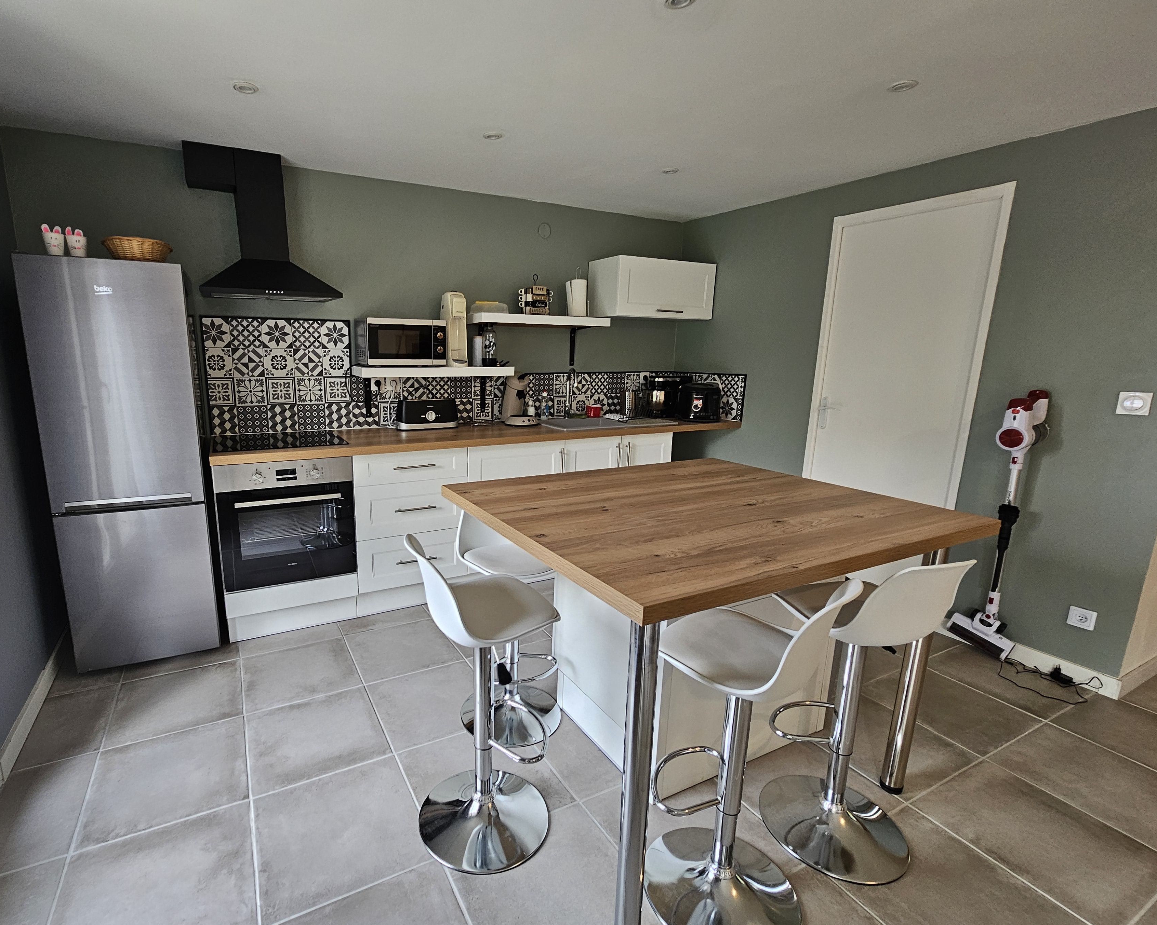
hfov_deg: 96.2
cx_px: 496
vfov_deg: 84.0
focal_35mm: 15
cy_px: 472
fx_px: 514
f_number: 2.2
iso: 100
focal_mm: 2.2
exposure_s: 1/50
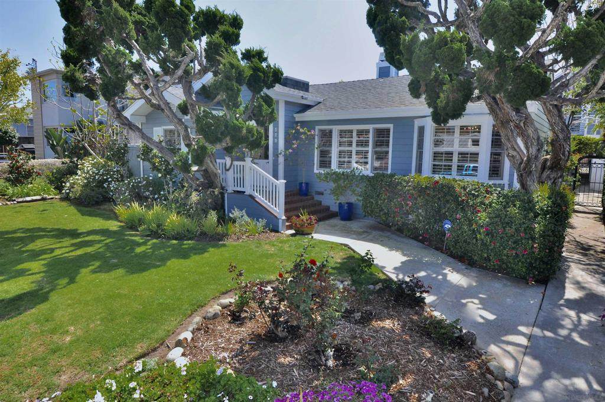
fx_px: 352
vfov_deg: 59.4
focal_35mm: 21
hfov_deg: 81.3
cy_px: 201
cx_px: 302
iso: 200
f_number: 6.3
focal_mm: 14
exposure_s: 1/160
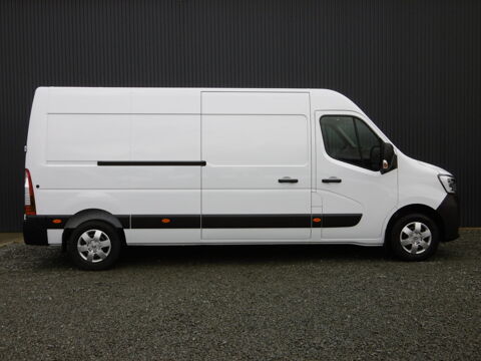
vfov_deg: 37.7
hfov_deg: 49.0
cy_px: 180
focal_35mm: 38
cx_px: 240
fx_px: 528
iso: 100
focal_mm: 6.8
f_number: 3.7
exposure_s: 1/60
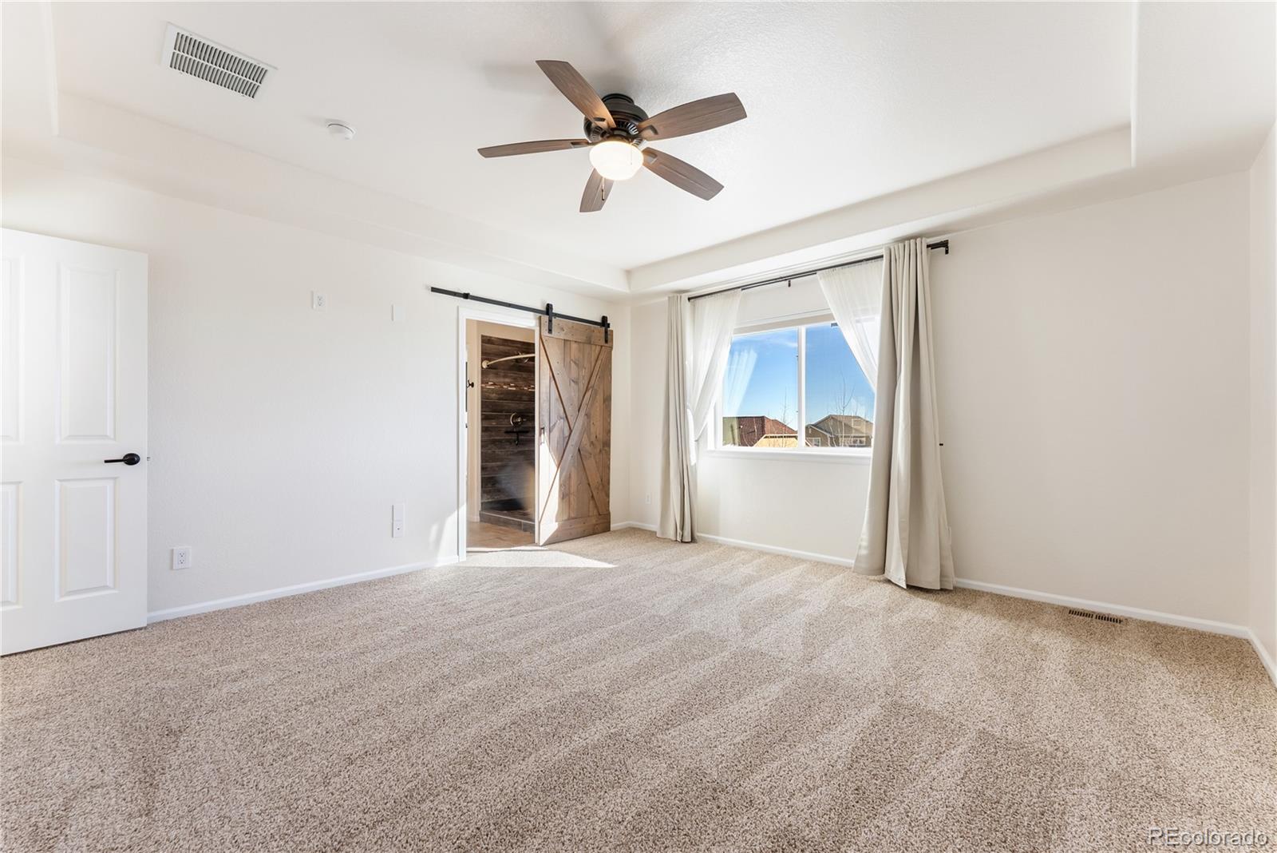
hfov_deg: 104.2
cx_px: 638
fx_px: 497
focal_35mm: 14
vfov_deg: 81.3
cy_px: 426
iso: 400
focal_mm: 14
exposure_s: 1/80
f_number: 9
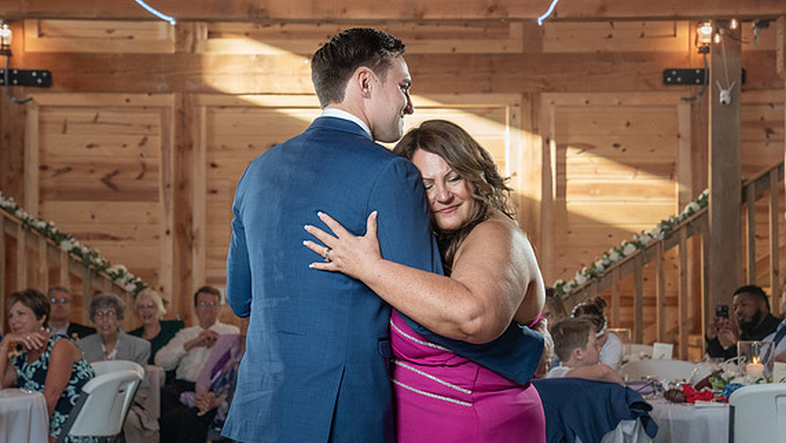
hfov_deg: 24.7
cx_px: 402
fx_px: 1793
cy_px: 224
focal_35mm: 86
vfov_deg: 14.1
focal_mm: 70
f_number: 5.6
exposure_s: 1/200
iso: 2000
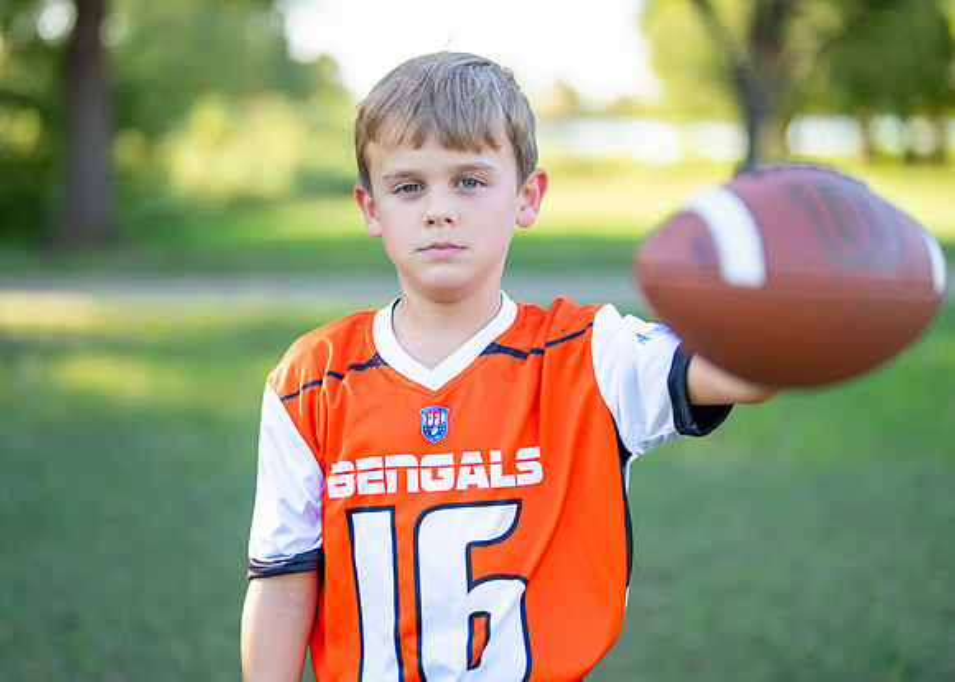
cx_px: 488
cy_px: 322
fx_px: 1700
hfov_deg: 31.4
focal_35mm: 63
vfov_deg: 22.7
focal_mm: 50
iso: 100
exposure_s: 1/1250
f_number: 1.2
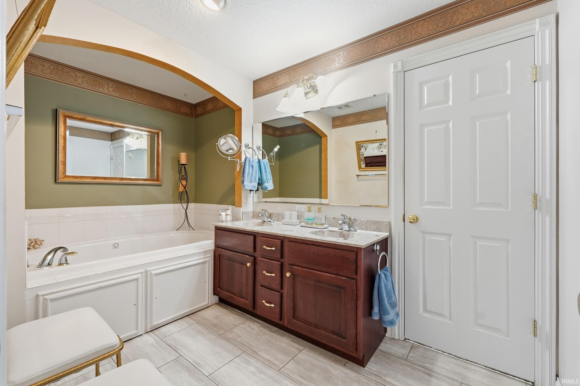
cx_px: 290
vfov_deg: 77.3
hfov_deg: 100.4
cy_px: 193
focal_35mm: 15
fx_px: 242
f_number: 10
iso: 250
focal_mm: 10
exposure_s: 1/13
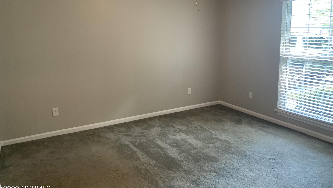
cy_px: 72
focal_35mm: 29
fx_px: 256
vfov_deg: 39.9
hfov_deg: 66.1
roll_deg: +0.7
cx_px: 168
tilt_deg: -8.4
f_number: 1.8
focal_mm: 4.25
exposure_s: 1/60
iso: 200
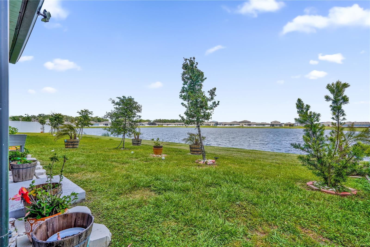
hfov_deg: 96.7
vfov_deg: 73.7
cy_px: 124
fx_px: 164
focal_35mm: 16
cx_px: 185
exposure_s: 1/250
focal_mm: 16
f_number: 11
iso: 100
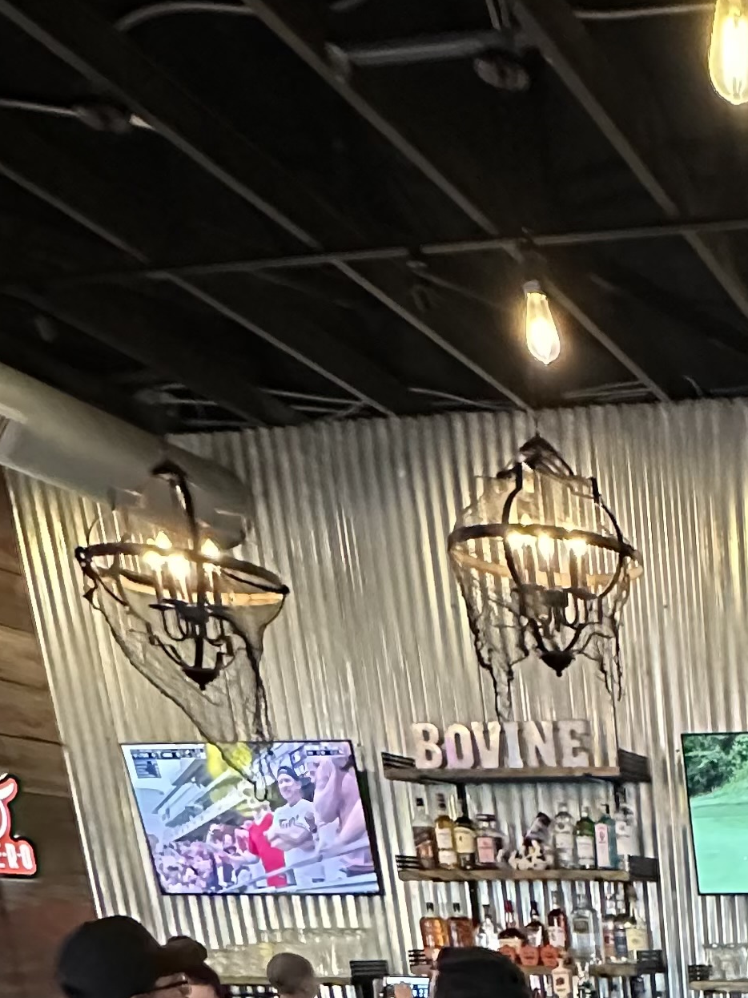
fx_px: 1182
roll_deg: +0.3
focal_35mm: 41
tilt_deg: -18.5
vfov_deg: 35.0
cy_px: 1233
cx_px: 1092
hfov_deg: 26.5
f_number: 2.2
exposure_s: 1/60
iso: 1250
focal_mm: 2.22
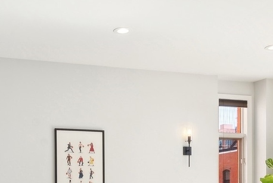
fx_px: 455
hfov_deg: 32.9
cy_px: 194
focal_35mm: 60
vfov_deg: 21.6
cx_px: 77
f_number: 8
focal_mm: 17
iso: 200
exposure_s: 1/13
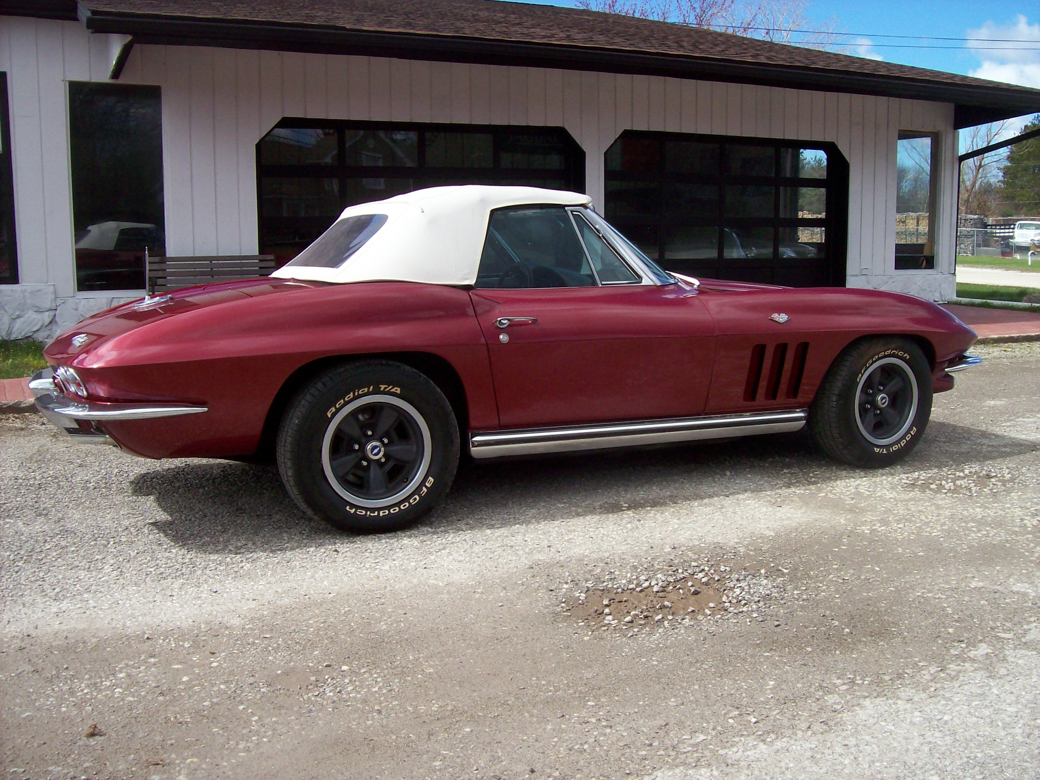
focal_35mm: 36
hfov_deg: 51.4
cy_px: 390
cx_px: 520
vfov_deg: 39.7
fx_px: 1082
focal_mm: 6
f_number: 4.8
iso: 80
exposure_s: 1/476
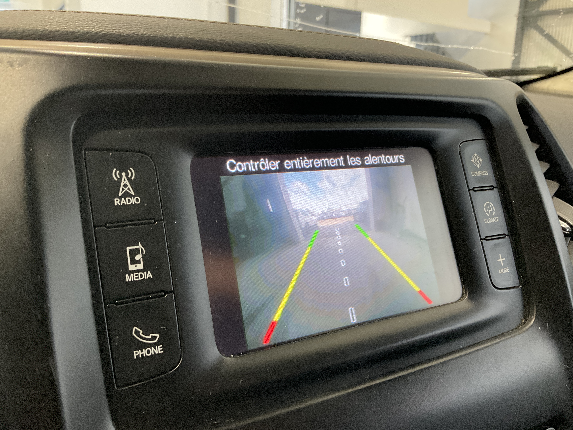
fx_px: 480
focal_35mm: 29
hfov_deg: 61.7
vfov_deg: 48.2
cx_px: 286
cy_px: 215
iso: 160
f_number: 1.8
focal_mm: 3
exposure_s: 1/60
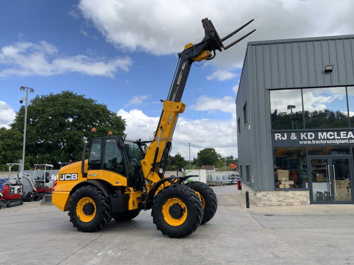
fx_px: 297
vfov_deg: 48.2
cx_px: 177
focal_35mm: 29
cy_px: 132
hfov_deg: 61.7
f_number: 1.8
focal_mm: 3
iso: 16
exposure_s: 1/620
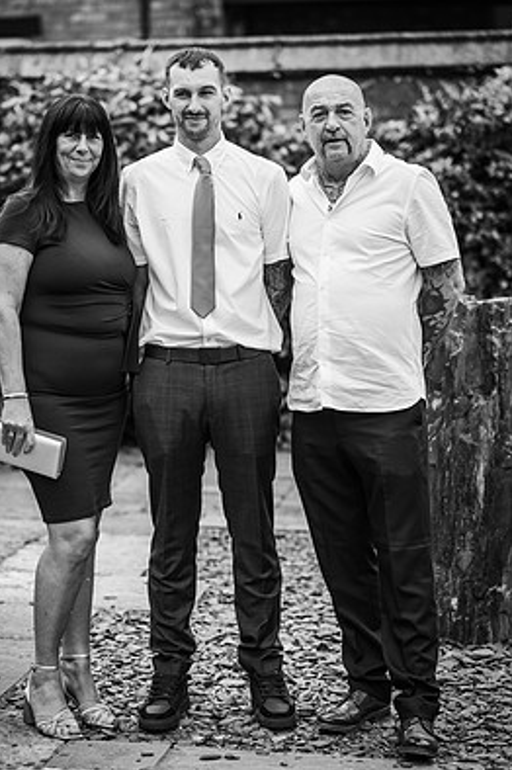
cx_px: 222
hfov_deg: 14.1
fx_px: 2073
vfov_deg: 21.0
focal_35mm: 97
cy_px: 369
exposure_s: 1/1000
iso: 100
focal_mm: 85
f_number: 2.2
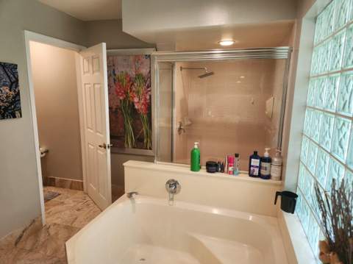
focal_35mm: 23
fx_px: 234
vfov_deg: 58.8
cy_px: 132
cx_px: 176
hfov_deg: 74.0
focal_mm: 5.4
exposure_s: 1/120
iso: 200
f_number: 1.8
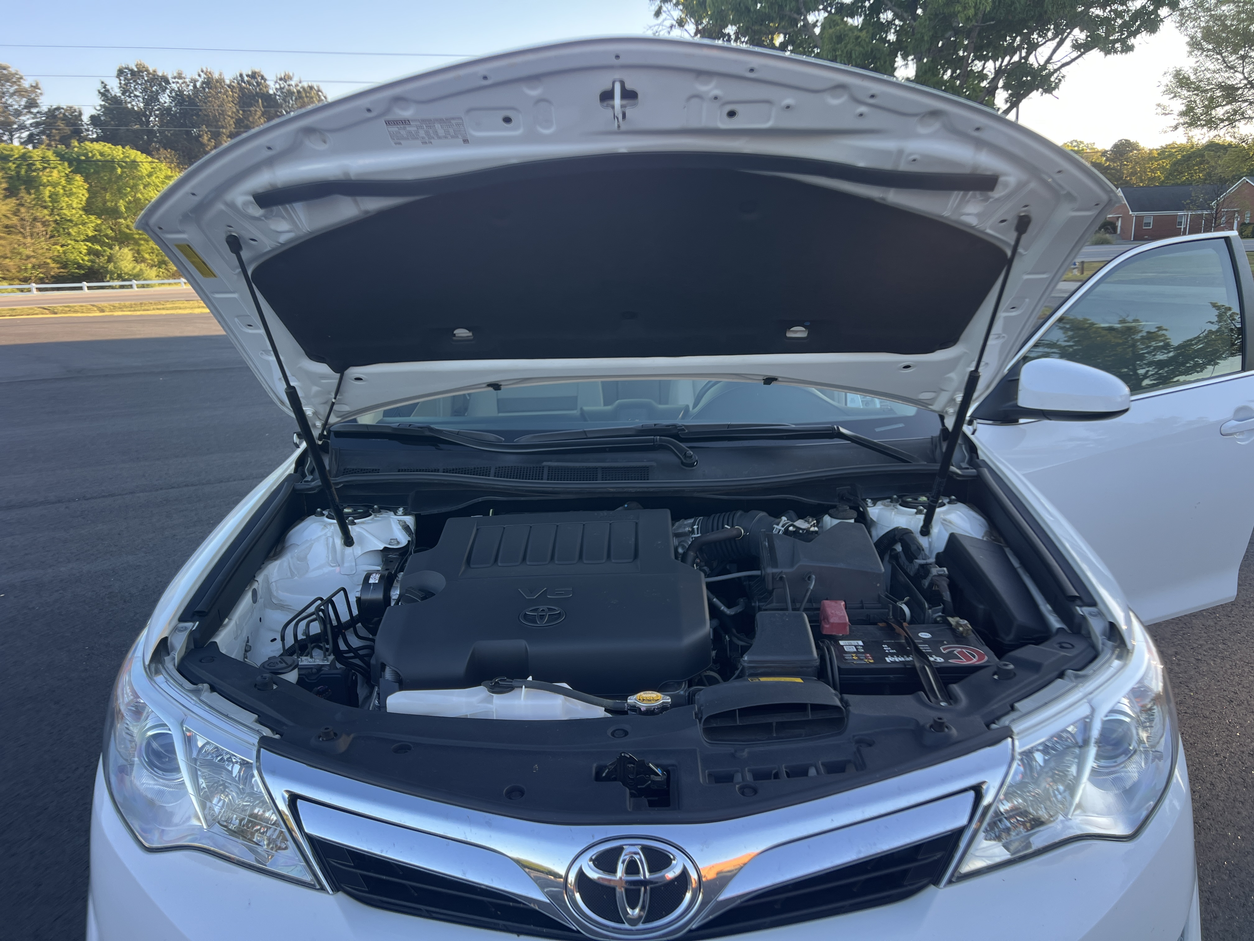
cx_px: 627
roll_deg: +1.8
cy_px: 470
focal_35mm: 26
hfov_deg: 67.3
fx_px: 942
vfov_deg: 53.1
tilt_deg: -13.6
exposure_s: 1/288
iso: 40
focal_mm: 5.7
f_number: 1.5
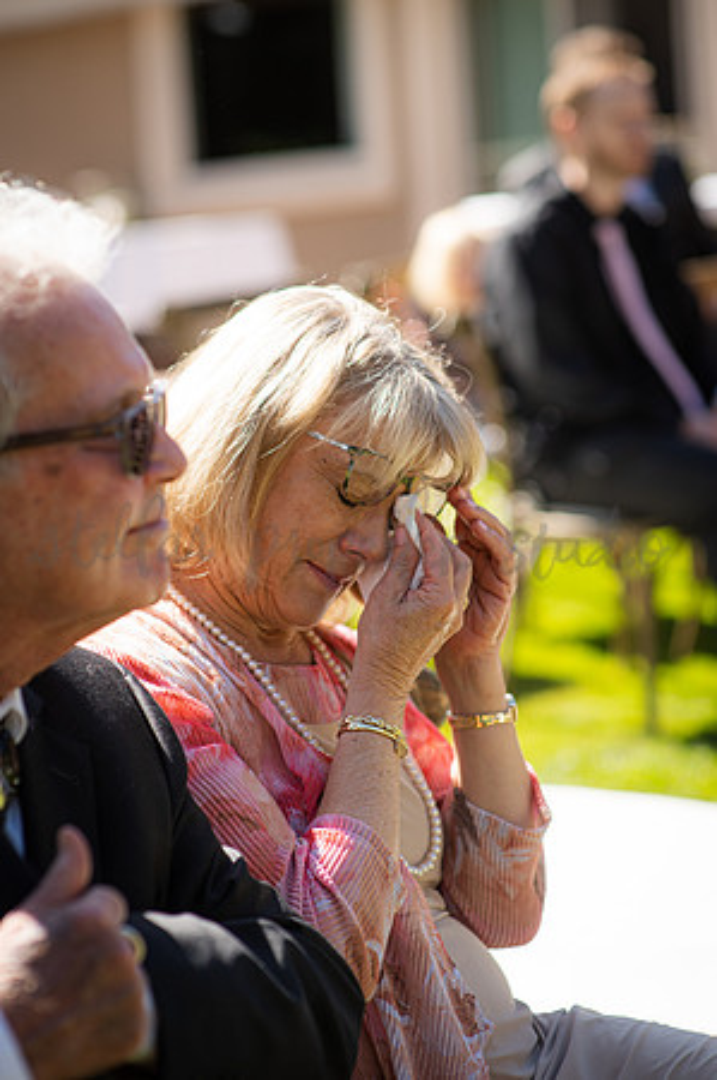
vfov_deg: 23.9
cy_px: 540
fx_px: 2545
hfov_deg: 16.0
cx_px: 358
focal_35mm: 85
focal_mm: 85
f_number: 2.5
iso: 200
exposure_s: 1/1250
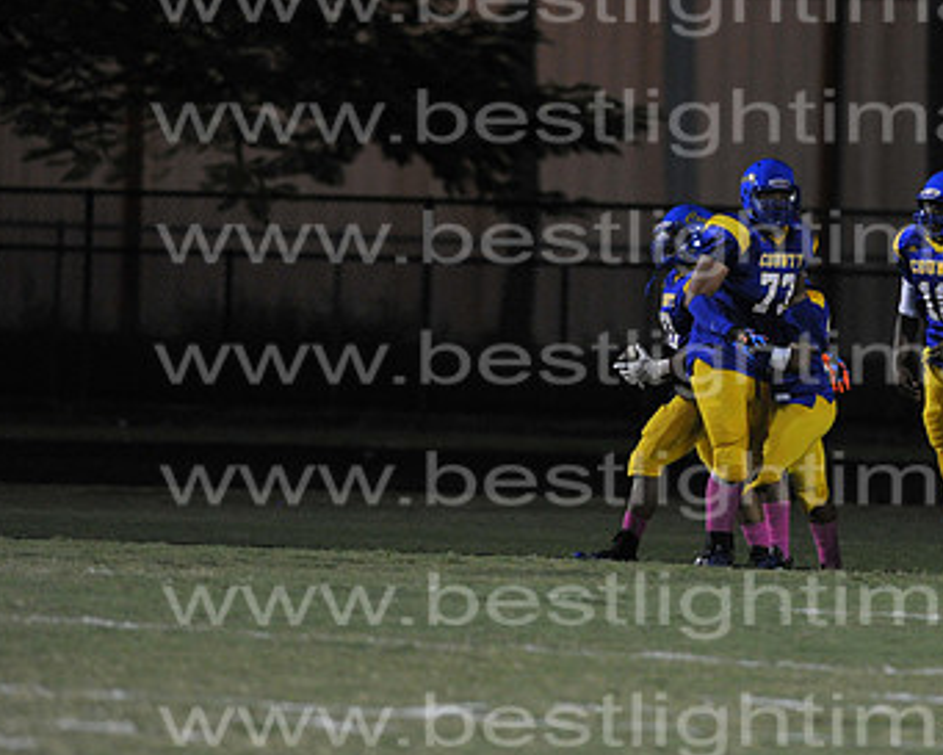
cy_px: 304
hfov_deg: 4.0
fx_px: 13372
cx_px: 785
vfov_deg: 3.2
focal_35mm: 479
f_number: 4
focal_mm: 300
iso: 5000
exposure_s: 1/500
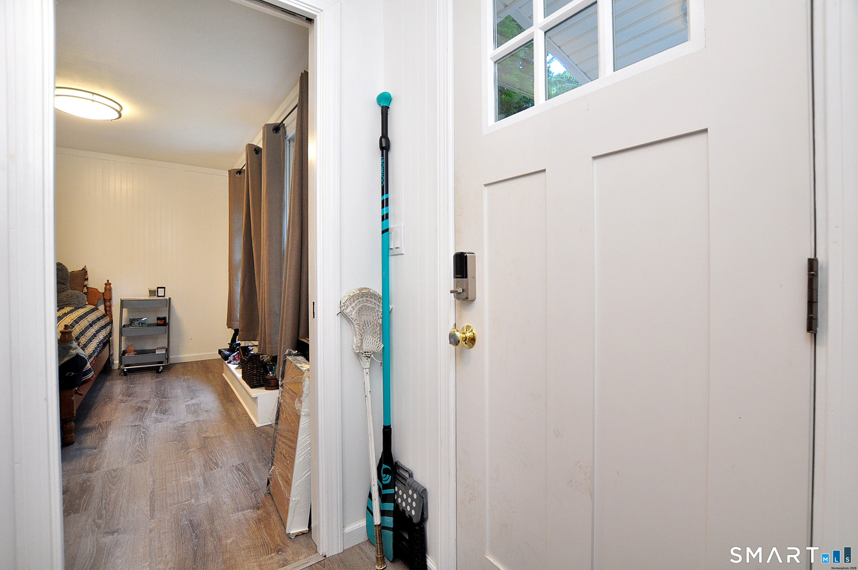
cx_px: 429
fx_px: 357
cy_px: 285
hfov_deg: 100.5
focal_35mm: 15
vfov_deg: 77.2
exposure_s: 1/60
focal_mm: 10
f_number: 5
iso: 800
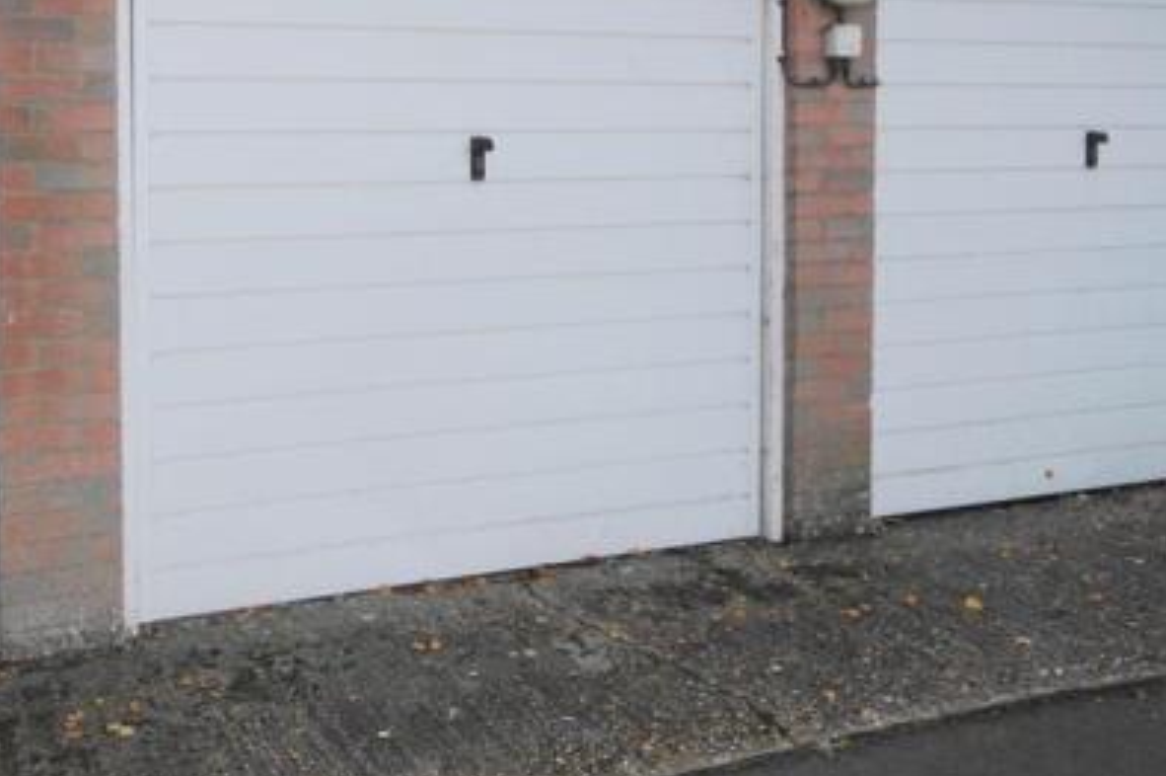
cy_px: 164
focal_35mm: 40
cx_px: 391
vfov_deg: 32.5
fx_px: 1294
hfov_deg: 47.7
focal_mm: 16
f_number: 8
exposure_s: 1/100
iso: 100
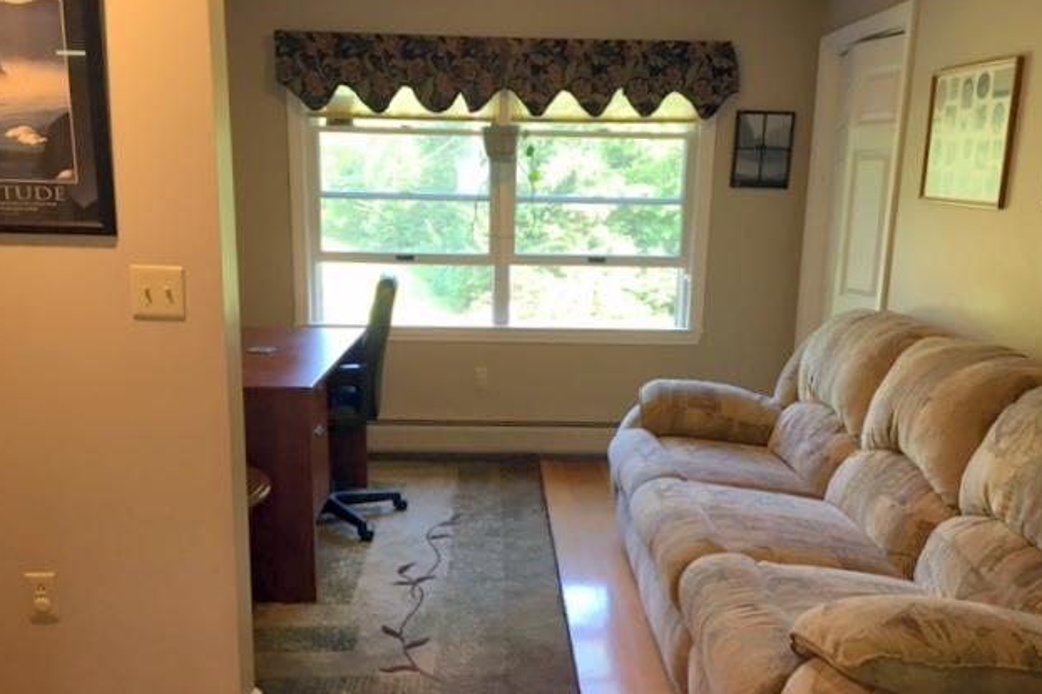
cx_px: 527
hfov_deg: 60.3
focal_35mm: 31
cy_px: 386
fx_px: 897
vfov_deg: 42.2
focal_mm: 4.15
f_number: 2.2
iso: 50
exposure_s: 1/30
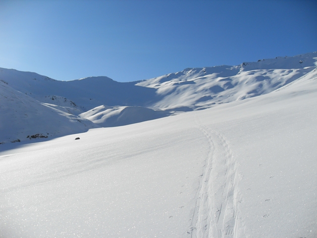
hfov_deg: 52.6
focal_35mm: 35
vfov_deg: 40.7
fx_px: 321
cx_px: 158
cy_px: 119
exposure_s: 1/500
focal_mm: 6.3
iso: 80
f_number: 7
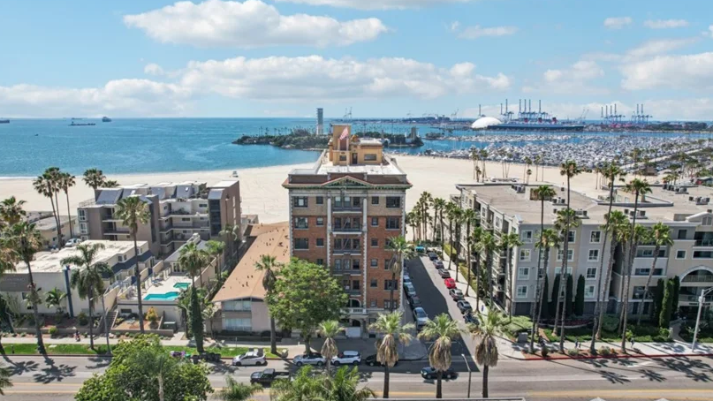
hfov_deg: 76.3
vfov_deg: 47.7
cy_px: 213
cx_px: 345
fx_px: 454
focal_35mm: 24
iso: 120
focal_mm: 8.4
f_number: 2.8
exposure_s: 1/1600
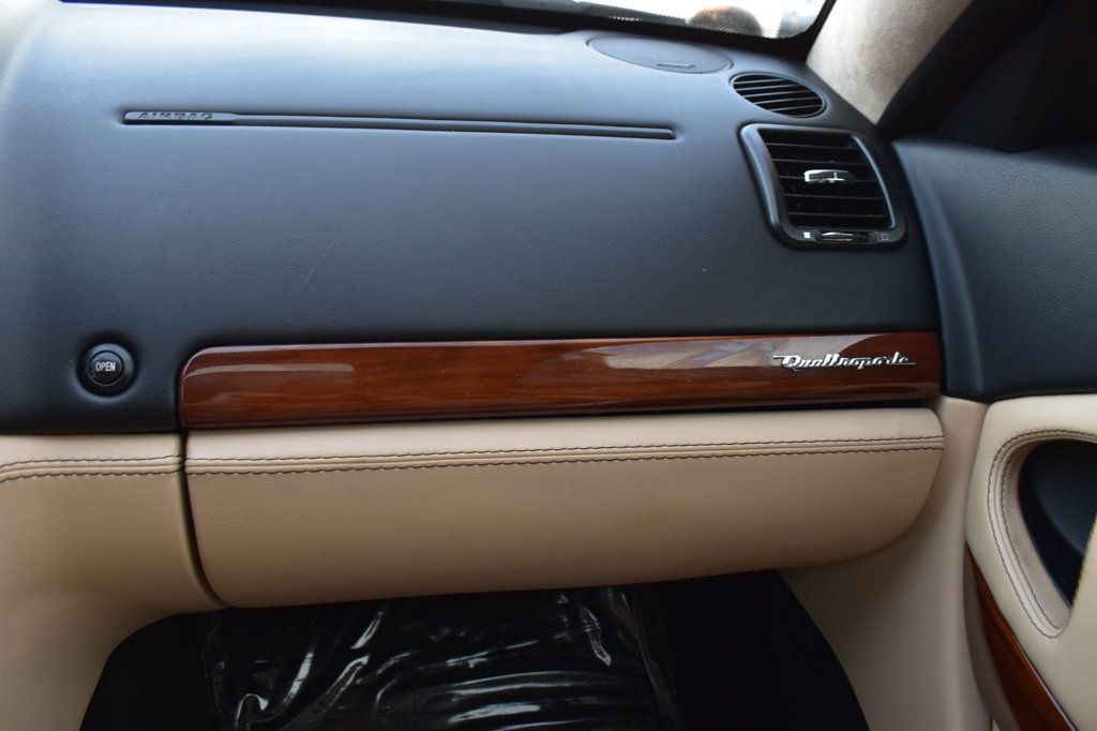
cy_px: 366
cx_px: 548
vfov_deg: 47.9
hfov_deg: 67.4
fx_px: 822
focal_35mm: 27
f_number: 6.3
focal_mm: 18
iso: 450
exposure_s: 1/15
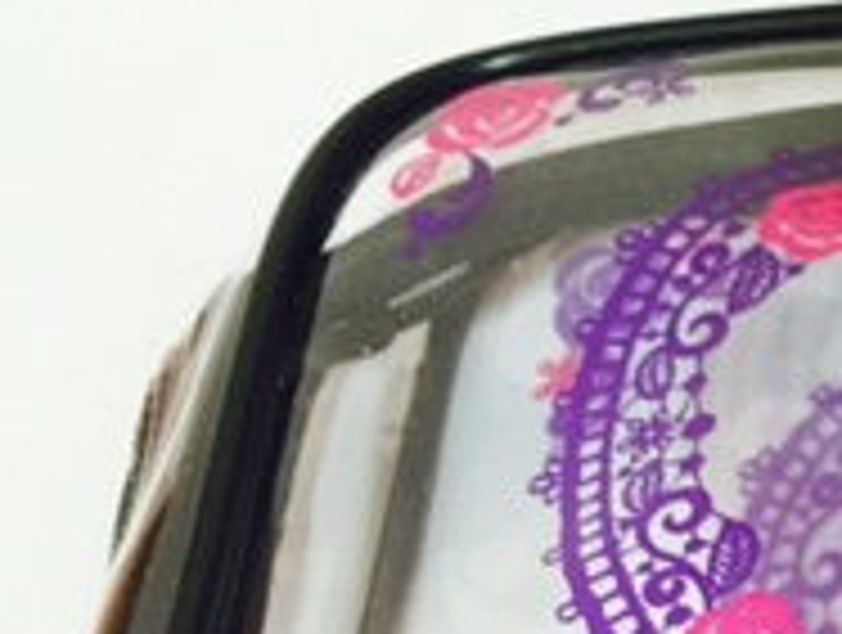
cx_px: 1436
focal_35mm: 99
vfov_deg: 14.3
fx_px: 2413
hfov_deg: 16.9
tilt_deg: -63.8
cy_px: 836
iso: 125
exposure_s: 1/33
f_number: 2.2
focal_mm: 4.15
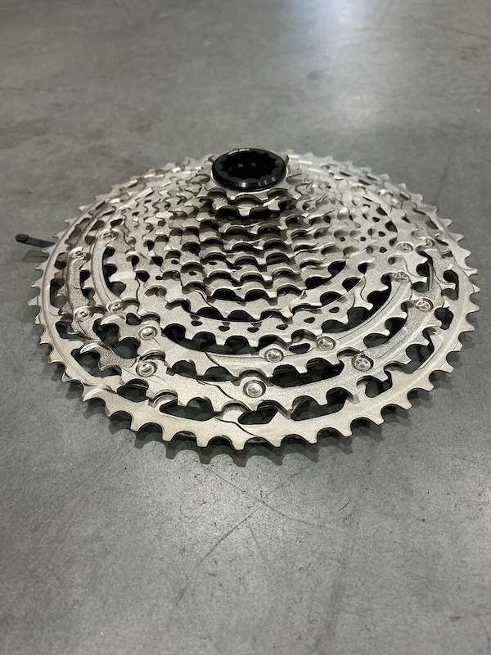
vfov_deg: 67.3
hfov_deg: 53.1
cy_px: 328
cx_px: 246
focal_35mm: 26
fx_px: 492
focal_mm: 4.25
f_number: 1.8
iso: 100
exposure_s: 1/120
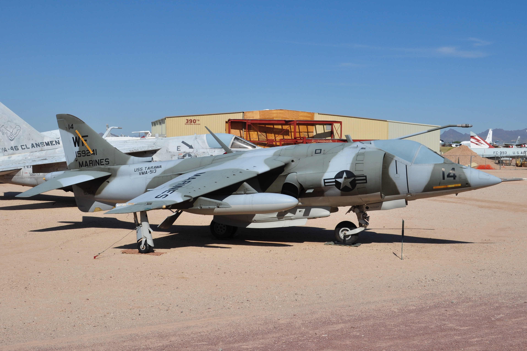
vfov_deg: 31.9
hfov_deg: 46.4
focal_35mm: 42
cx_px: 264
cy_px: 176
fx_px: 615
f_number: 11
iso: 200
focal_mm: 28
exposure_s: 1/500
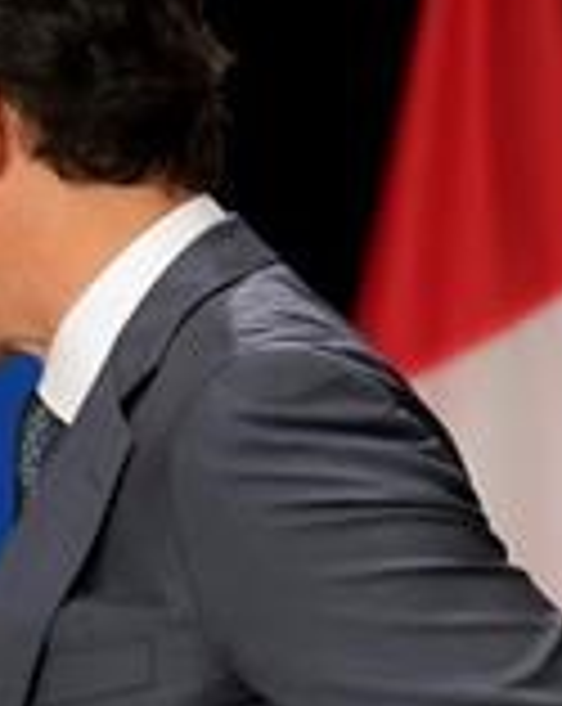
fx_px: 16223
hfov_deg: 2.0
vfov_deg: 2.5
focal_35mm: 778
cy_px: 681
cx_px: -135
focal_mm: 200
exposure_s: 1/200
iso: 3200
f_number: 4.5
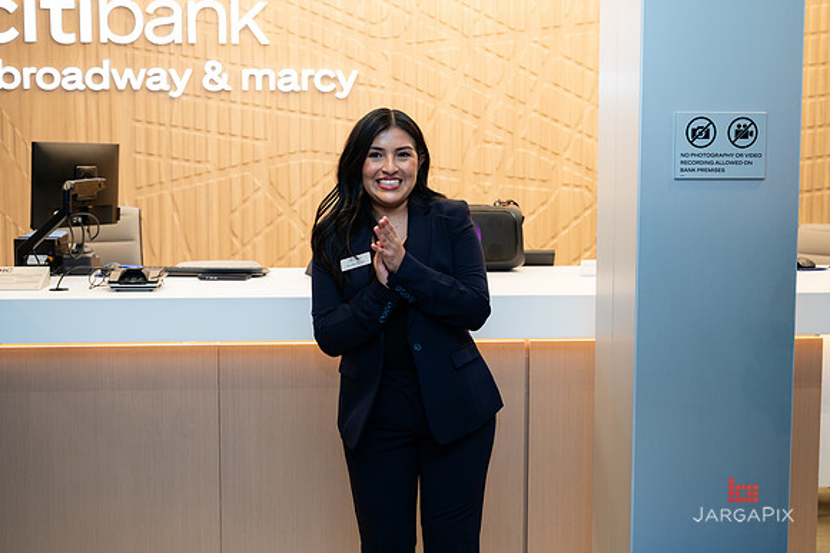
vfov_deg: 26.3
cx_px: 415
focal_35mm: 51
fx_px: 1183
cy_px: 262
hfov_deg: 38.7
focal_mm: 48
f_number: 4
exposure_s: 1/160
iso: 400
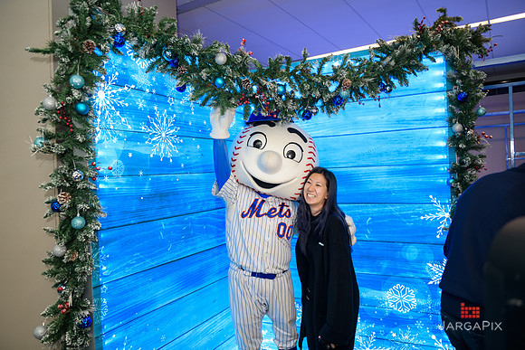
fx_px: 394
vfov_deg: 48.0
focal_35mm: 27
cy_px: 175
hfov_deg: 67.4
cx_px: 262
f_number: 3.2
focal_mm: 27
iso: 400
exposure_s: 1/125
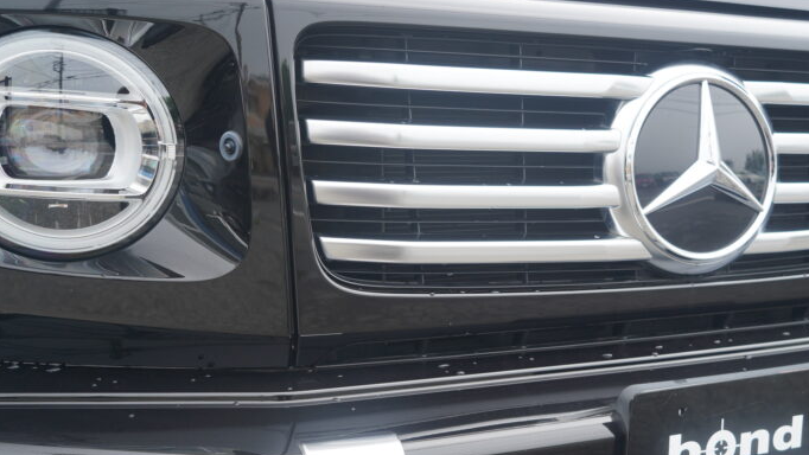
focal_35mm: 44
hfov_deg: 46.1
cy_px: 285
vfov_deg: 27.0
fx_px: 944
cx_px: 489
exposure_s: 1/60
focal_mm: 28
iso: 125
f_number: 4
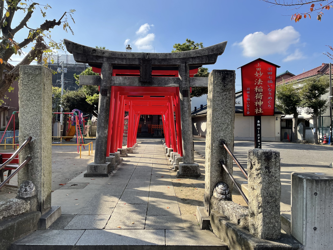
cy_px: 125
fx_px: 250
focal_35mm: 26
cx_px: 166
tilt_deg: +1.3
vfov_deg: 53.1
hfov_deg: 67.3
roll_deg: -1.3
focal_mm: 4.2
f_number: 1.6
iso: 32
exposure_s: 1/1916
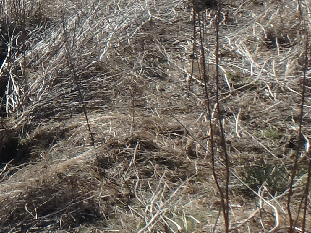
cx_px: -183
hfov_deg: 18.4
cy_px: -44
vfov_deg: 15.5
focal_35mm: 92
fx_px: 827
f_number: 6
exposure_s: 1/400
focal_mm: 3.7
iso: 125
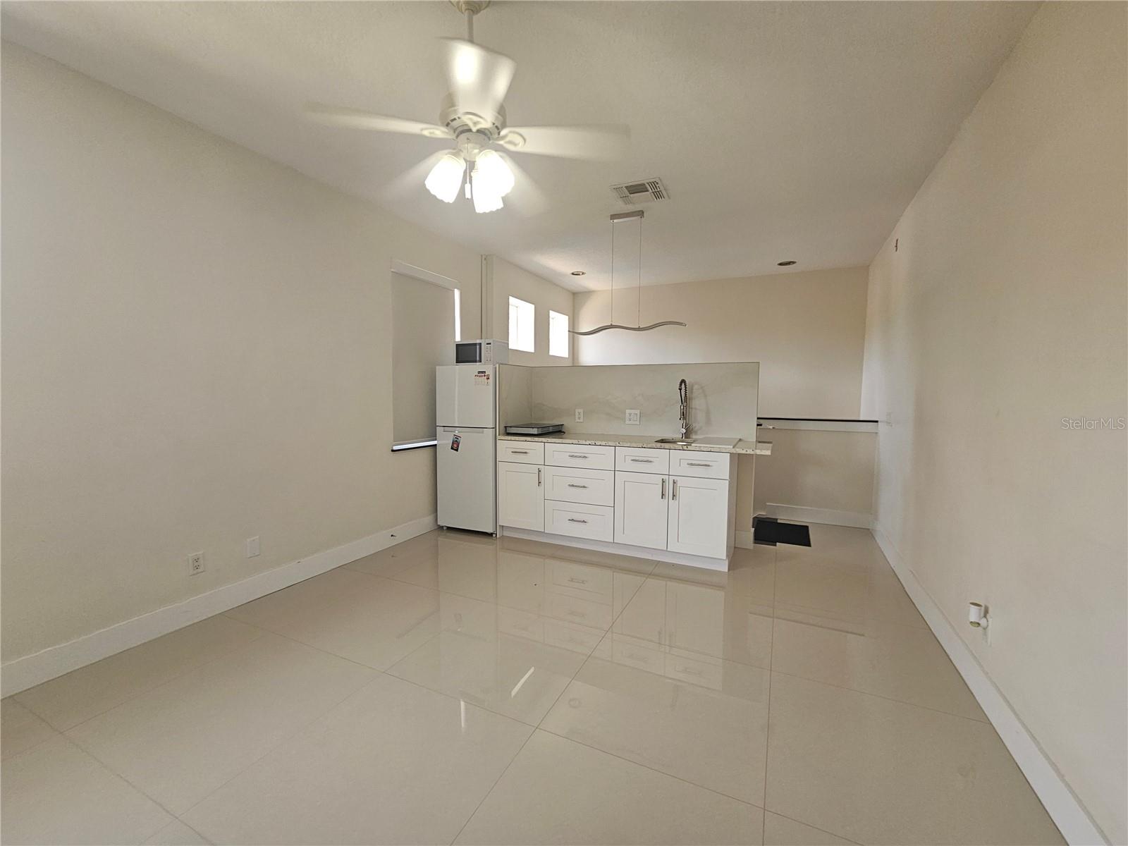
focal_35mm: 13
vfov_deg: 89.9
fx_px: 424
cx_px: 564
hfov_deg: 106.2
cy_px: 423
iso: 80
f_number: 2.2
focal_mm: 2.2
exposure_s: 1/77
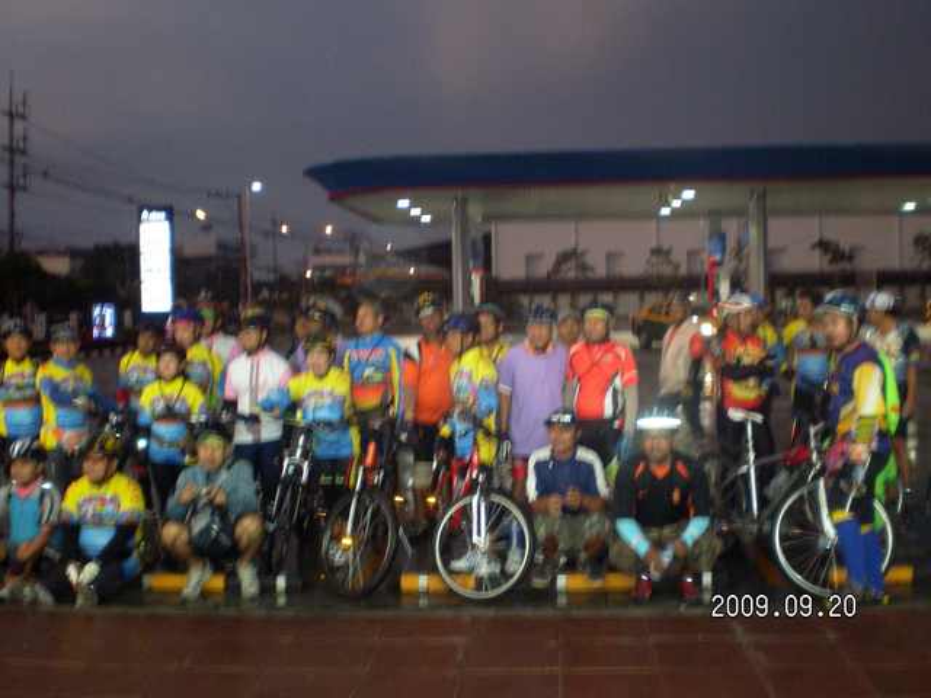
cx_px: 466
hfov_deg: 49.0
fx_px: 1022
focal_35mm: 38
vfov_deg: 37.7
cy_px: 349
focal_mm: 6.3
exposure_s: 1/30
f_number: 3.1
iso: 255
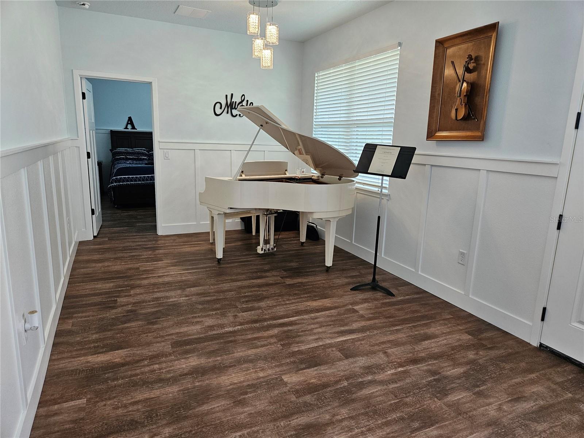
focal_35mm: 23
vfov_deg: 58.9
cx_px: 292
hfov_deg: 73.9
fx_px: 388
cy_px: 219
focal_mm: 5.4
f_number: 1.8
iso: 250
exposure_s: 1/120
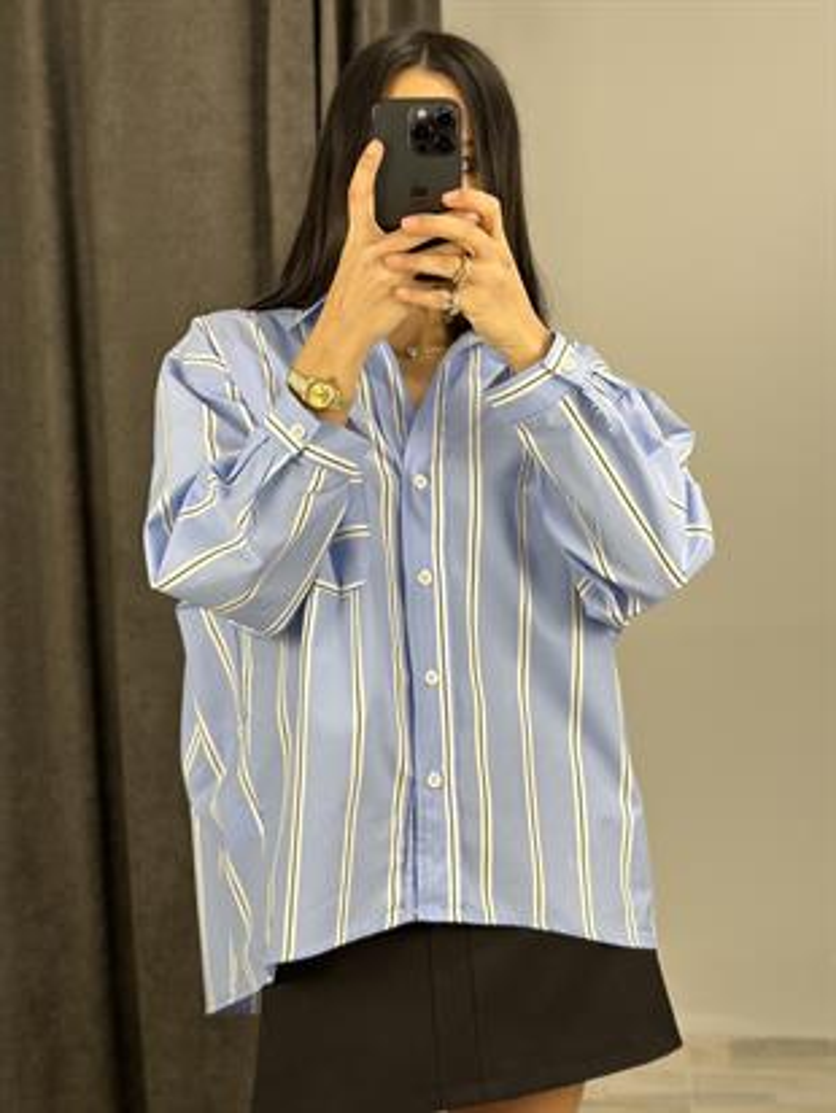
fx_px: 1545
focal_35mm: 48
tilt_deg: -26.0
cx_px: 418
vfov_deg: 39.6
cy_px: 556
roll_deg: +1.3
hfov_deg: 30.3
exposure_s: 1/50
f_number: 1.78
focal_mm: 6.86
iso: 64
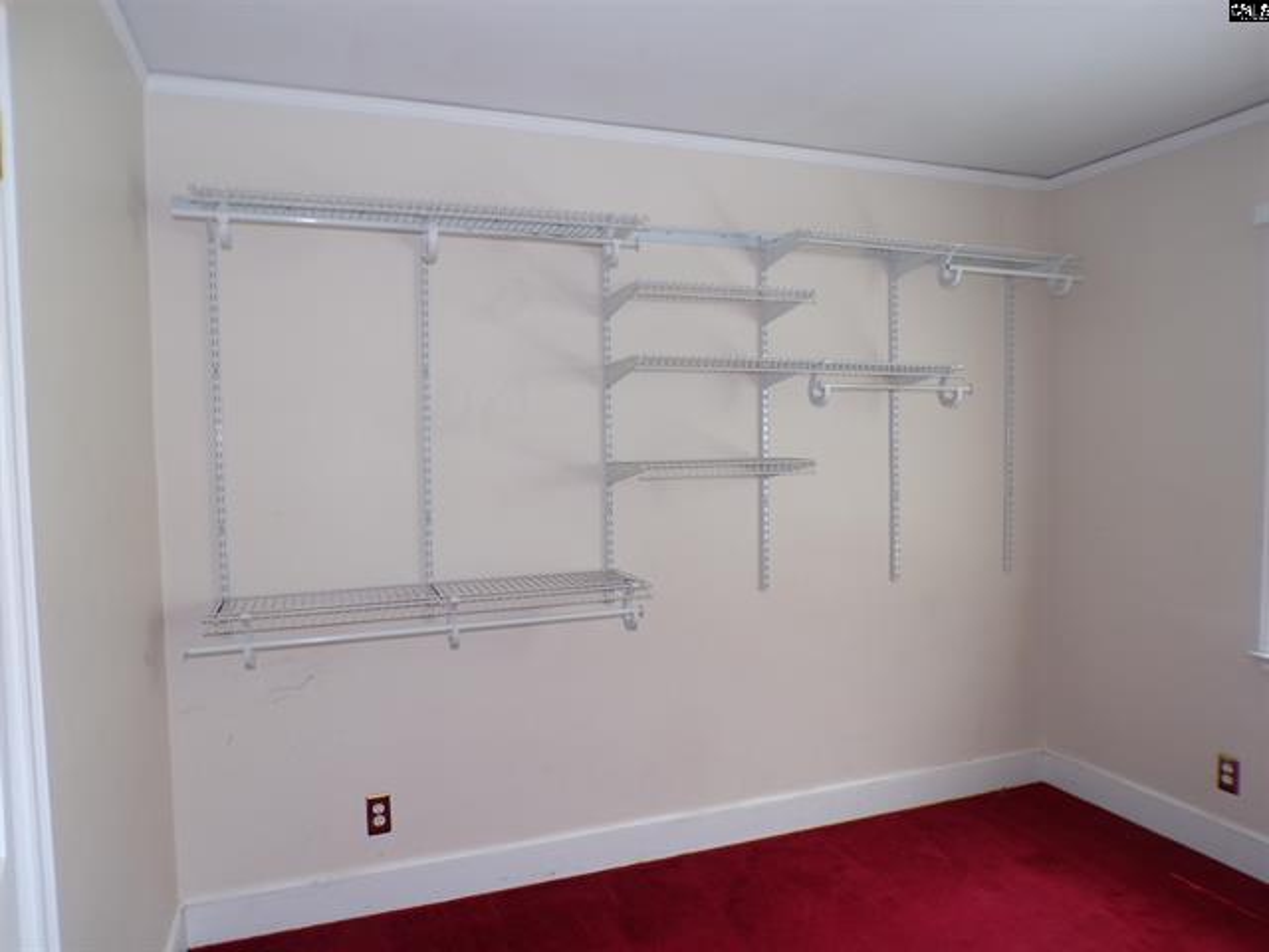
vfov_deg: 56.8
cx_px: 634
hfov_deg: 71.6
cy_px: 476
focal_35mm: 24
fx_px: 880
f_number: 3
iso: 200
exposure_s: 1/17
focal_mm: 4.3
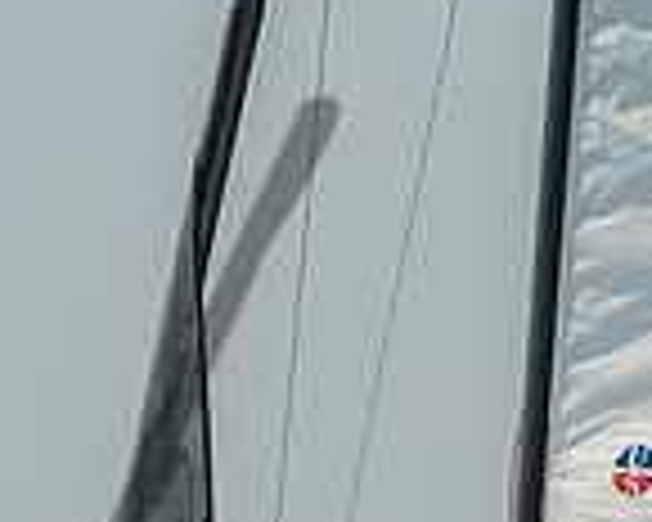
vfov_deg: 1.8
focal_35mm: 850
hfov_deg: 2.3
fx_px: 16402
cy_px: 582
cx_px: 1090
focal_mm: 115
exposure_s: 1/800
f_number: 6.3
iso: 320
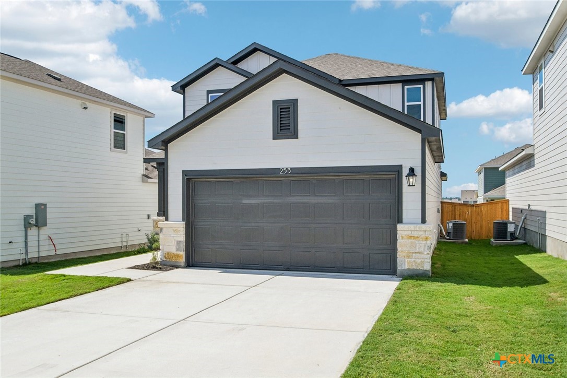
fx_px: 488
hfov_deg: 60.3
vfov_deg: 42.3
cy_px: 189
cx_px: 284
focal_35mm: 31
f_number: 8
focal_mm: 21
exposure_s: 1/1000
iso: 400
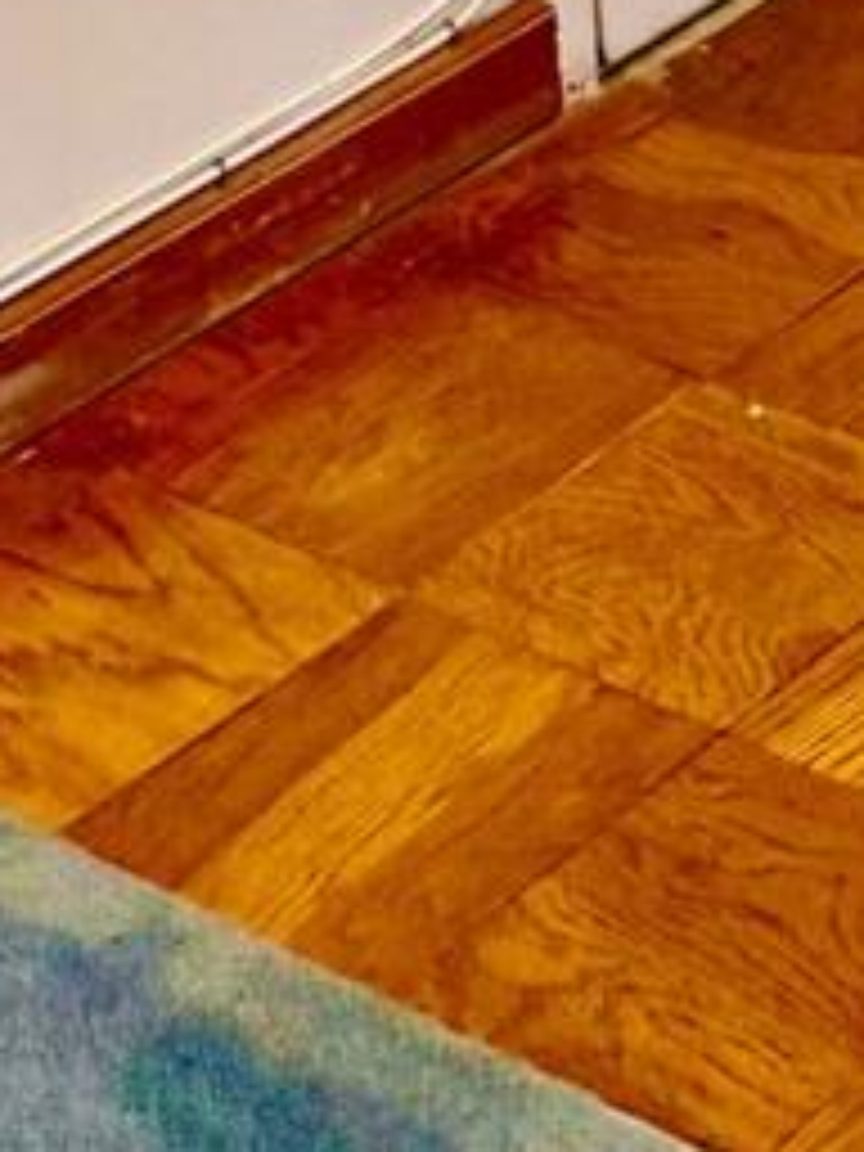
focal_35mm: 144
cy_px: -1575
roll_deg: +0.9
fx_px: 4792
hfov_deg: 9.5
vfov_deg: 11.4
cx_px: 1786
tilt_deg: -9.5
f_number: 1.78
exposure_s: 1/120
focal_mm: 6.76
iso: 125
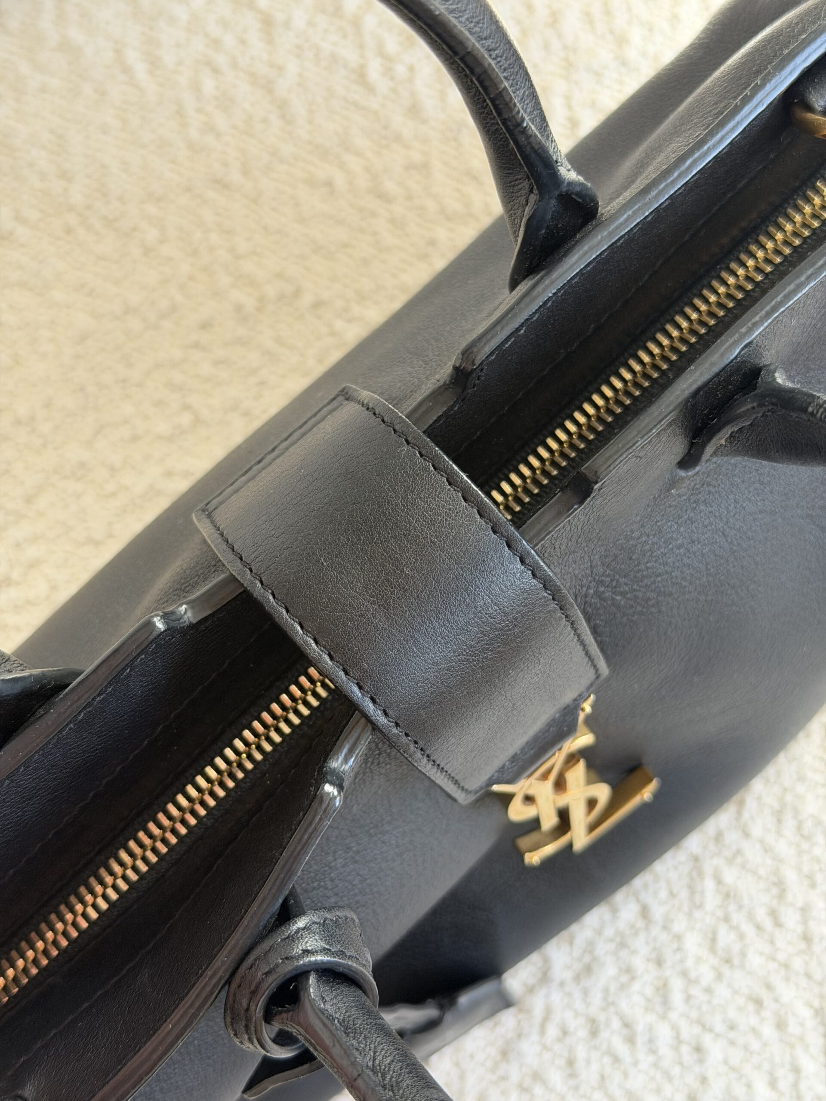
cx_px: 413
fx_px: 1527
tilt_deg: -79.5
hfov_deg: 30.3
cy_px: 550
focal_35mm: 48
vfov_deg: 39.7
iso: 100
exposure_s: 1/111
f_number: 1.78
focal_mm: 6.76
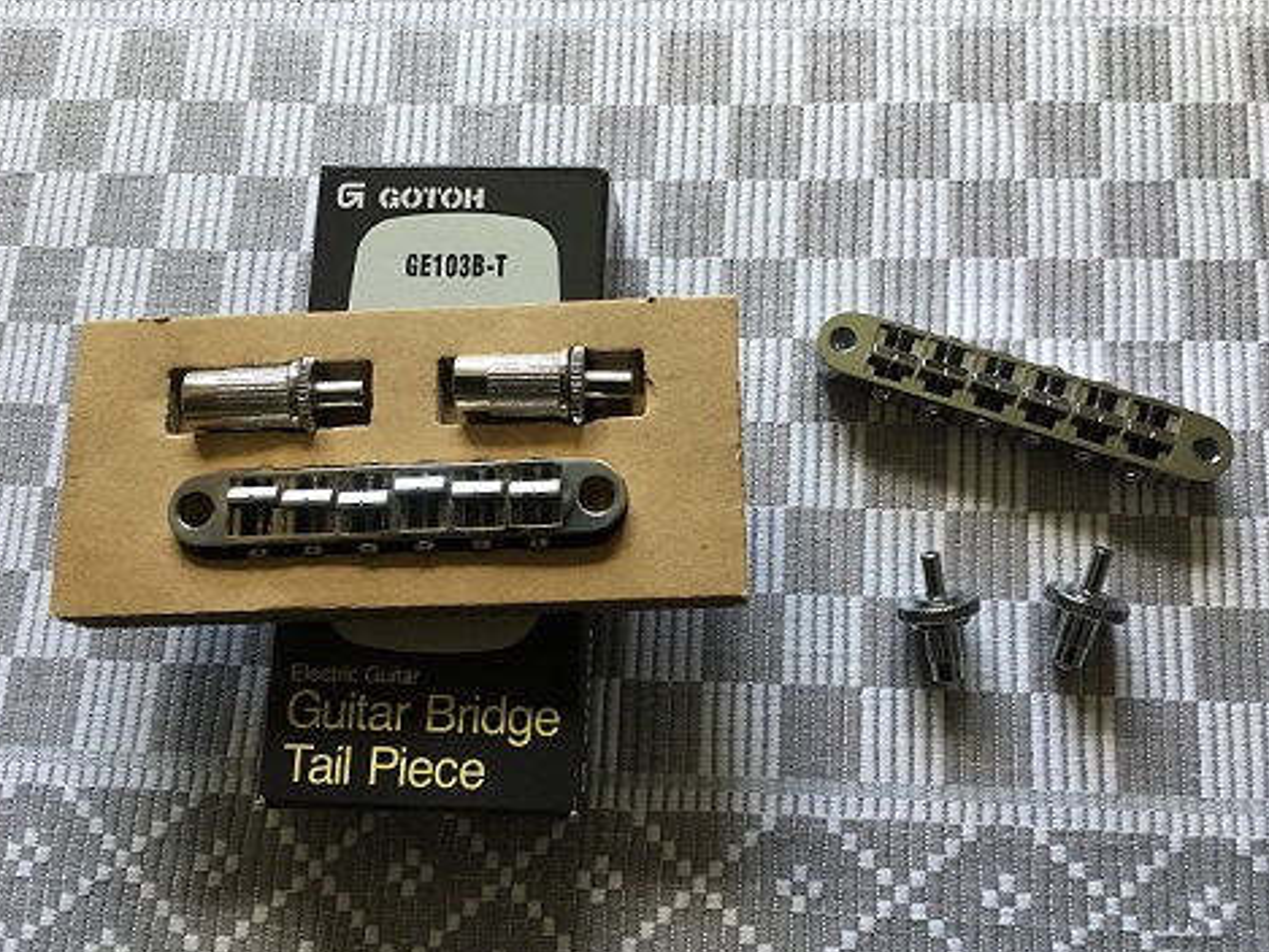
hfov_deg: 58.3
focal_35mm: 31
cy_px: 503
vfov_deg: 45.4
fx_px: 1137
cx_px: 640
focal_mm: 4.15
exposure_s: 1/33
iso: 50
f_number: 2.2
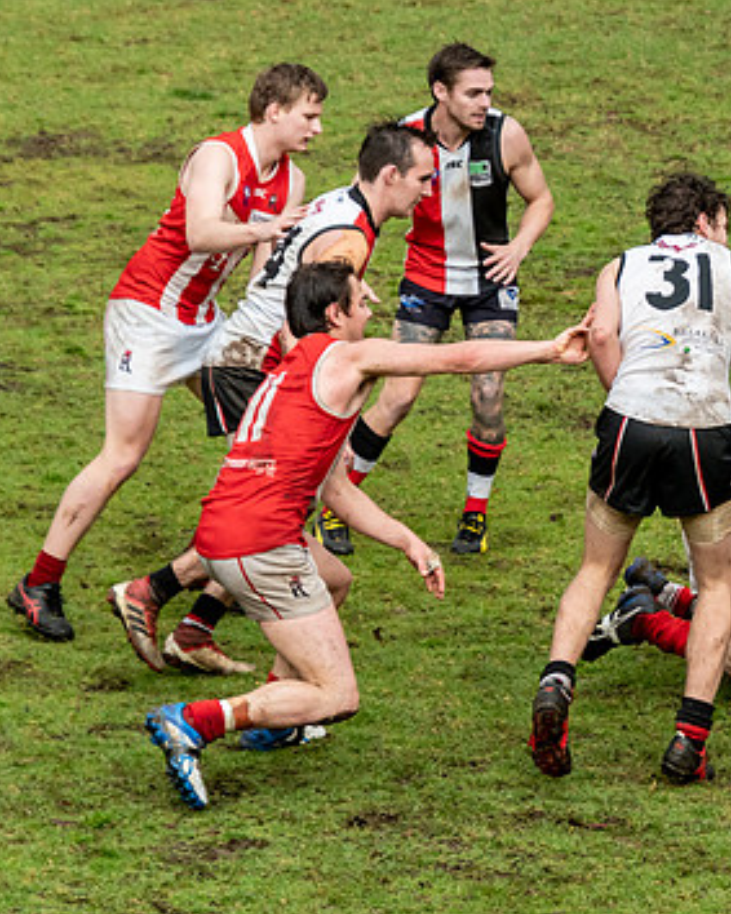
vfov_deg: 6.4
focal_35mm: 302
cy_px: 484
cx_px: 641
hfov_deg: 5.1
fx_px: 8171
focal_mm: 122
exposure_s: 1/1600
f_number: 6.3
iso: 800
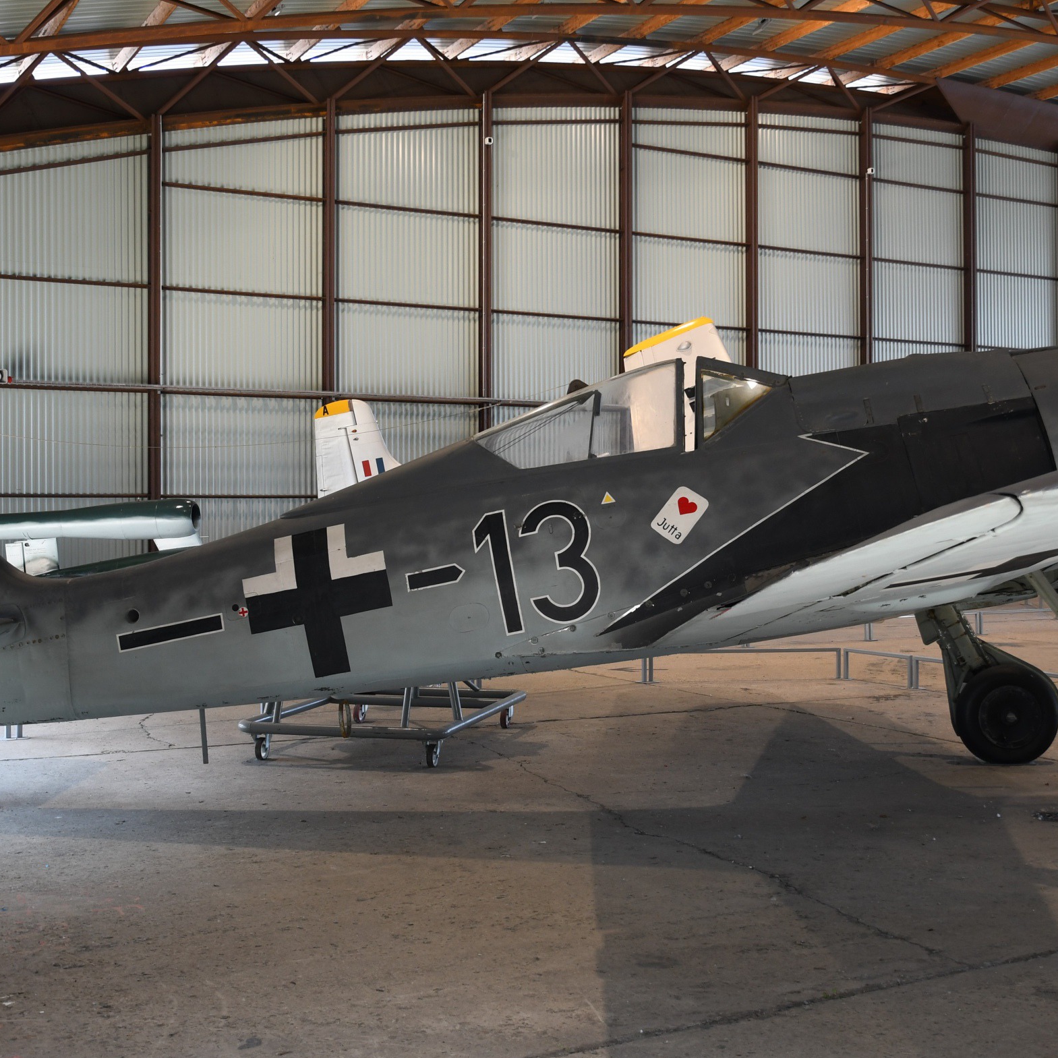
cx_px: 588
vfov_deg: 42.8
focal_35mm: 39
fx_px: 1349
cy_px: 526
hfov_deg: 42.8
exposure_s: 1/60
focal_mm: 20
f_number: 4
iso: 320
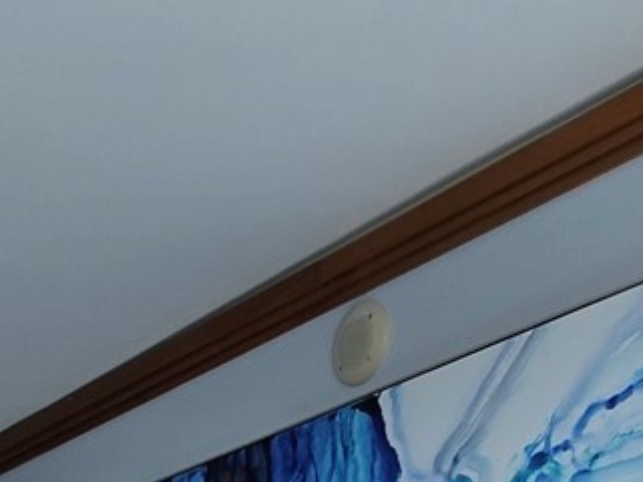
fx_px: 1207
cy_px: 1187
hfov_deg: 27.3
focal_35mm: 65
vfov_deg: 14.2
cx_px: -64
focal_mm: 2.2
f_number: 1.9
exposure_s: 1/120
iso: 25
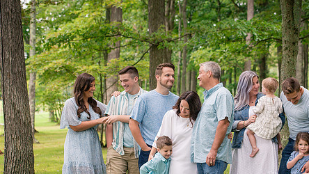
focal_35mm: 107
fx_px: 877
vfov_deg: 11.3
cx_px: 193
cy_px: 110
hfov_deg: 19.9
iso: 1000
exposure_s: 1/250
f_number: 4.5
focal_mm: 70
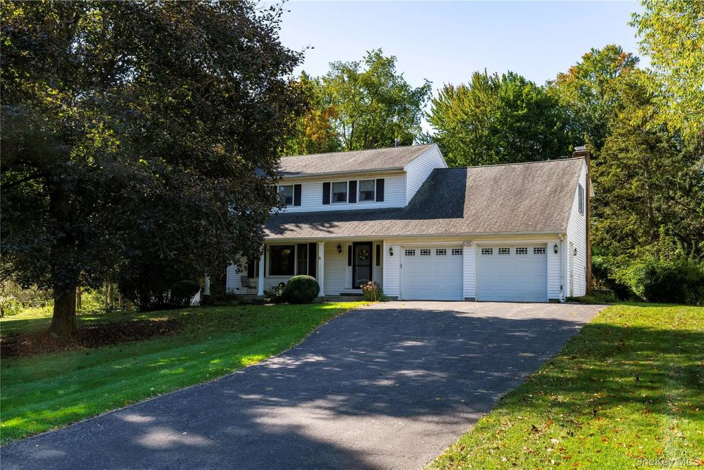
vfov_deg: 39.4
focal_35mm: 34
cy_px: 235
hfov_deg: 56.5
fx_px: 655
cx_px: 352
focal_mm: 33.5
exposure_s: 1/400
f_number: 8
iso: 320
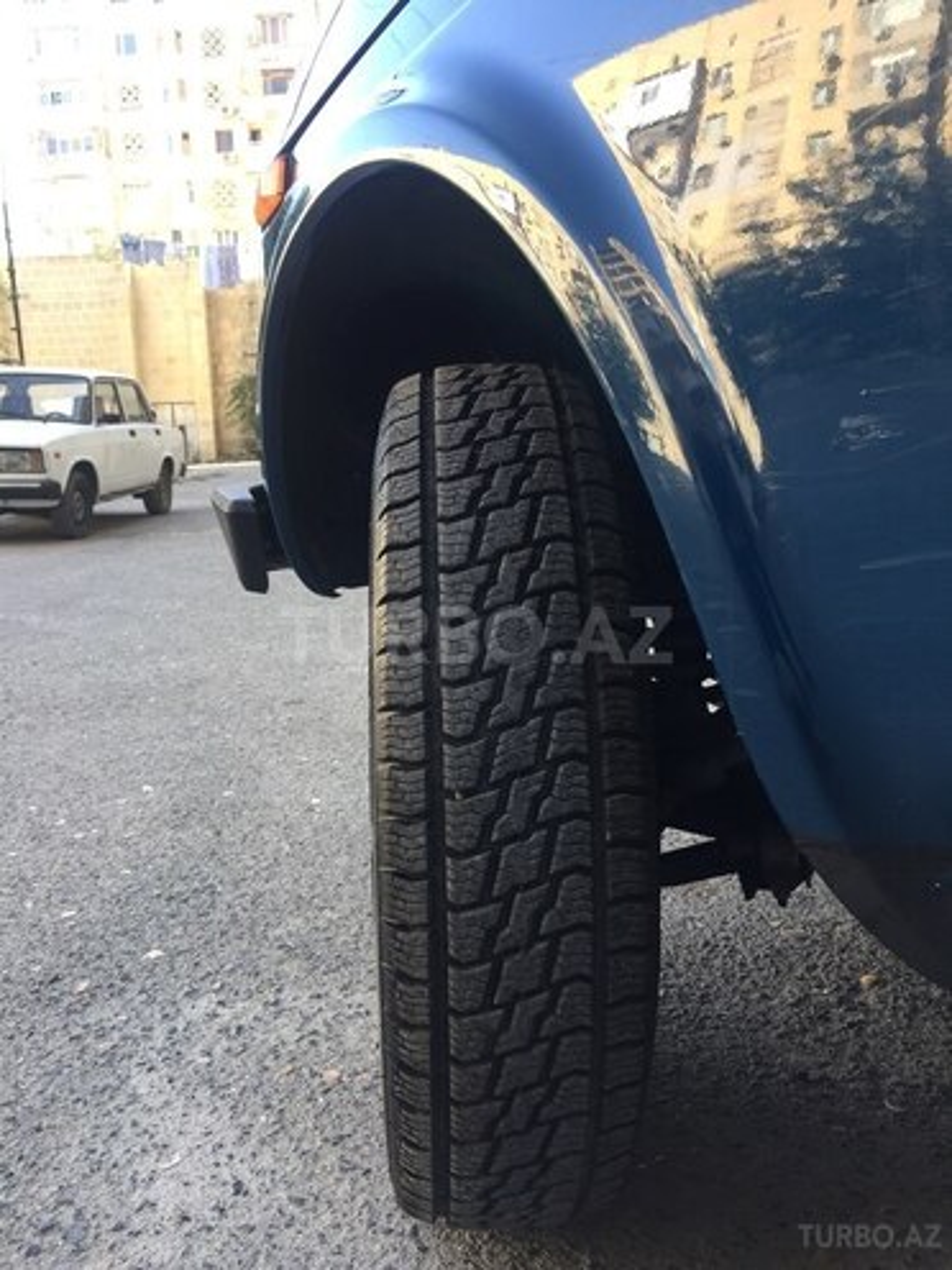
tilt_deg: -9.3
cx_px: 476
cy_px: 635
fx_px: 1063
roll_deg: +1.8
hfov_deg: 48.2
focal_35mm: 29
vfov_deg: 61.7
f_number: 2.2
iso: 32
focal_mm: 4.15
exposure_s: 1/100
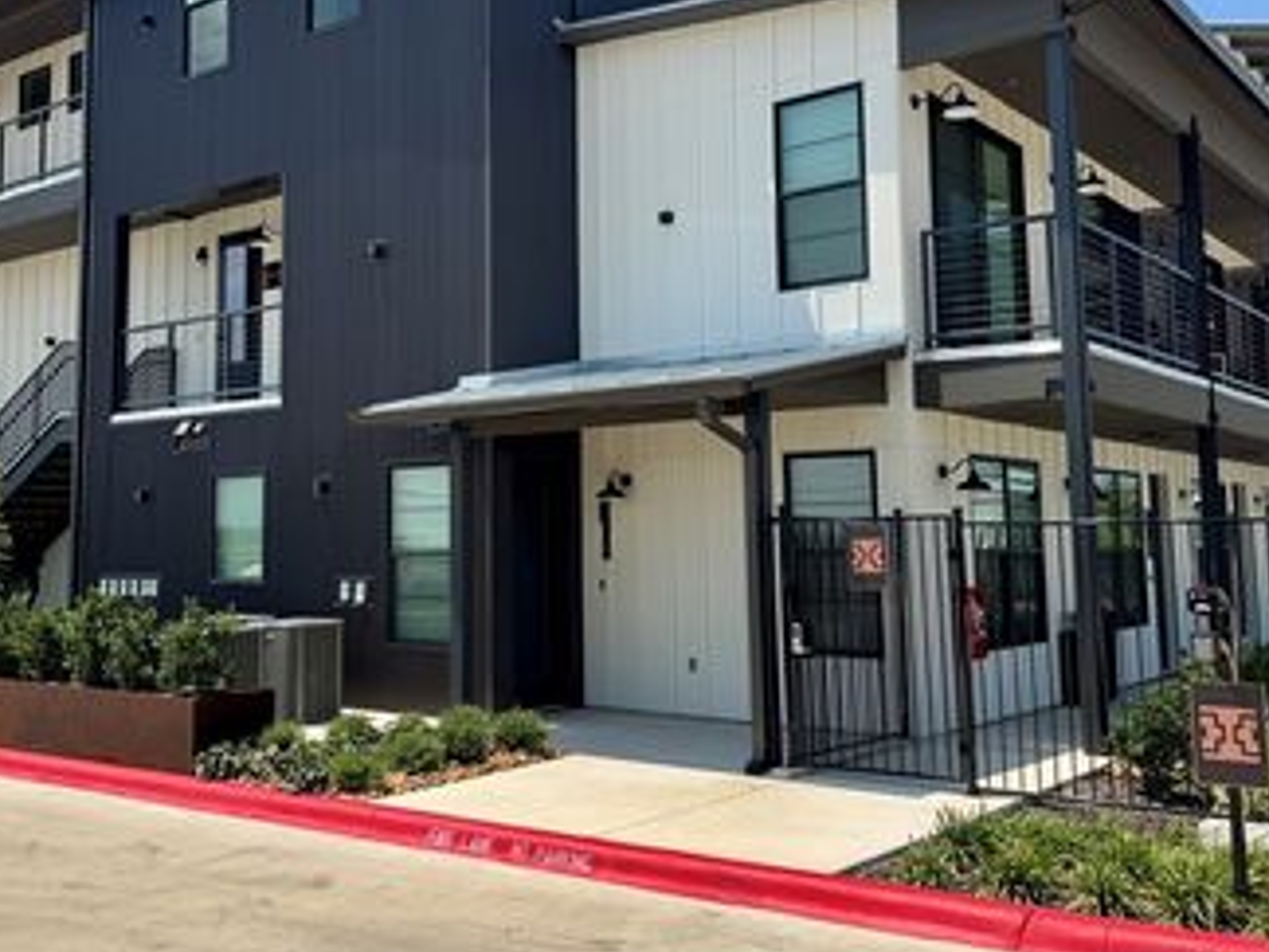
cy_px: 374
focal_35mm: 37
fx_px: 1356
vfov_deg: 38.5
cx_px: 509
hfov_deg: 49.8
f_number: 1.78
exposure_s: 1/4950
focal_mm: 6.76
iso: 80
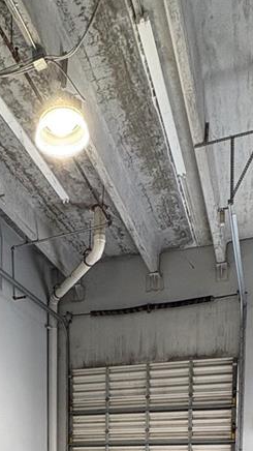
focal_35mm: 42
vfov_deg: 39.2
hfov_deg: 27.9
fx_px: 501
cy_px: 502
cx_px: 58
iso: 160
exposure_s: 1/60
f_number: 2.2
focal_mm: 2.22
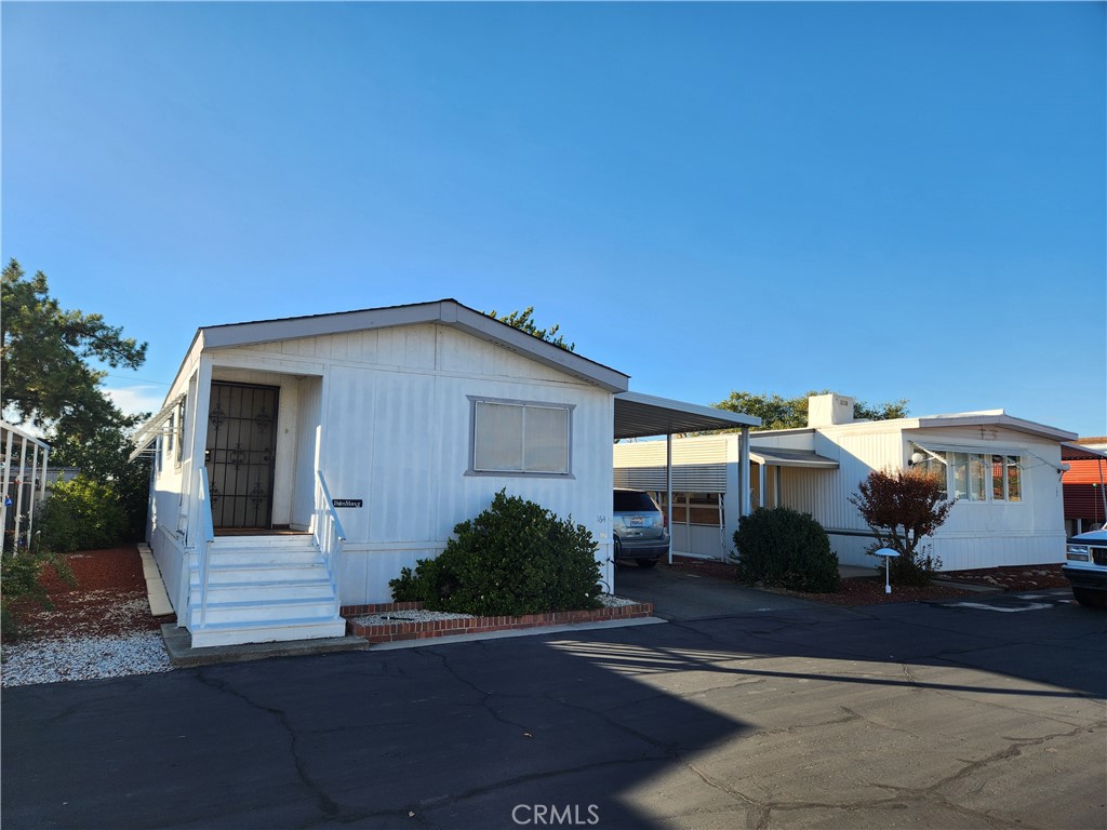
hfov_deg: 73.9
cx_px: 554
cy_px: 415
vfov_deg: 58.9
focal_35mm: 23
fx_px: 736
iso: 20
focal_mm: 5.4
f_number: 1.8
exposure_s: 1/848
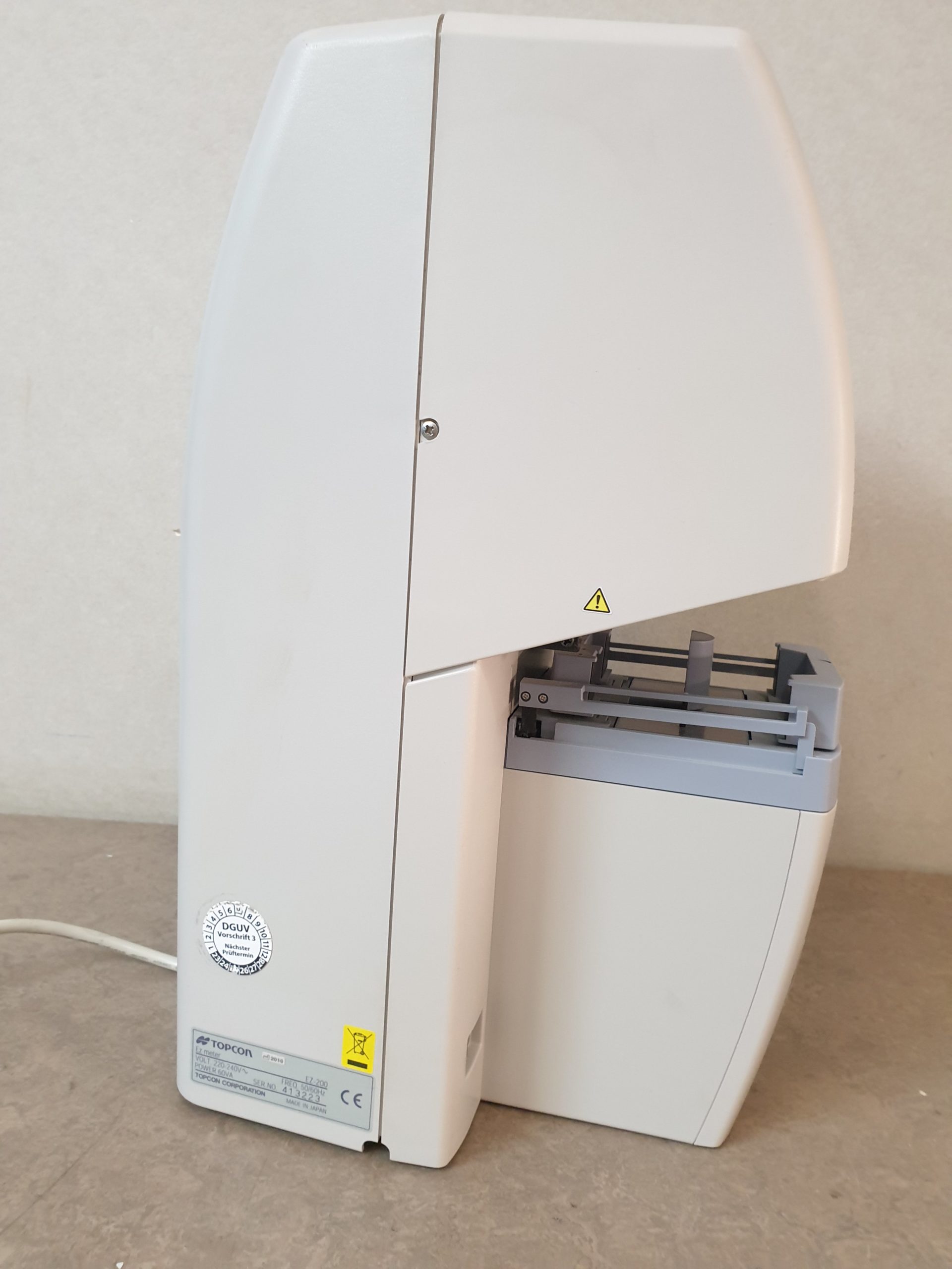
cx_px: 476
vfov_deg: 67.3
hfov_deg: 53.1
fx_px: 953
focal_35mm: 26
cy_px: 634
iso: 400
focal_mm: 4.3
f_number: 2.4
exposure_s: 1/50
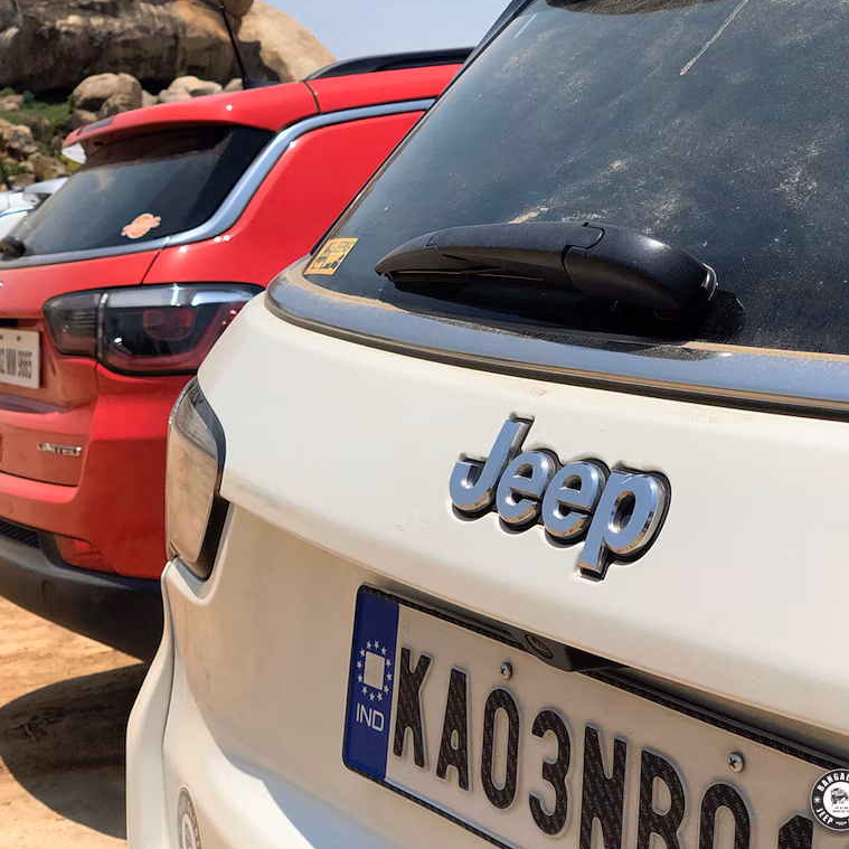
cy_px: 424
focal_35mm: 62
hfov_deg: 27.6
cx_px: 322
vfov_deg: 27.7
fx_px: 1720
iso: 16
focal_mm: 6
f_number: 2.4
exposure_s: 1/2525
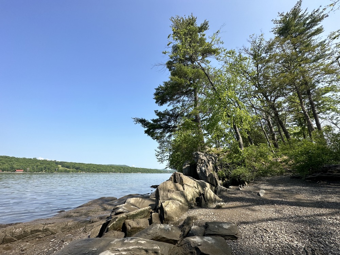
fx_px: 138
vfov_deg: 85.7
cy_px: 128
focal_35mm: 14
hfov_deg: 102.1
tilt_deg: +17.9
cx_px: 170
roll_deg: -0.5
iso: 40
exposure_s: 1/1473
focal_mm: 2.22
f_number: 2.2
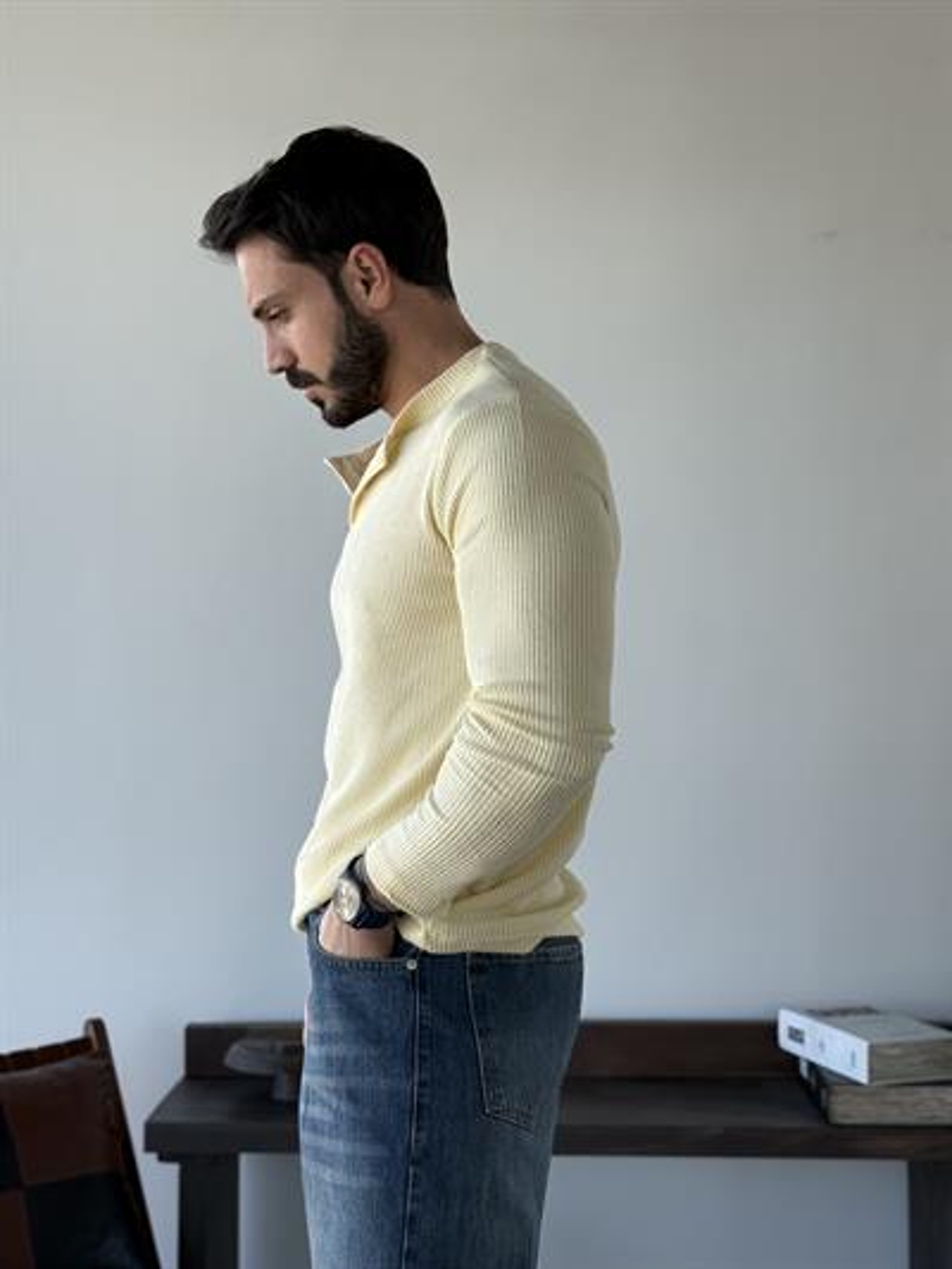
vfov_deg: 39.6
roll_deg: +0.1
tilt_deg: +0.6
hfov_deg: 30.3
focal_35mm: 48
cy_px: 634
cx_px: 476
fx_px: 1759
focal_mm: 6.76
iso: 64
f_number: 1.78
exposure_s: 1/309
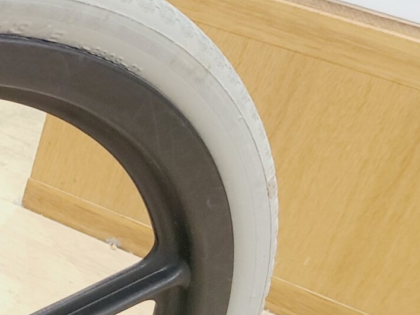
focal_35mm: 94
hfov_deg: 17.2
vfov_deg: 15.3
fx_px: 1141
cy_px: 346
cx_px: -333
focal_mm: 5.4
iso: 250
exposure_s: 1/50
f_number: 1.8
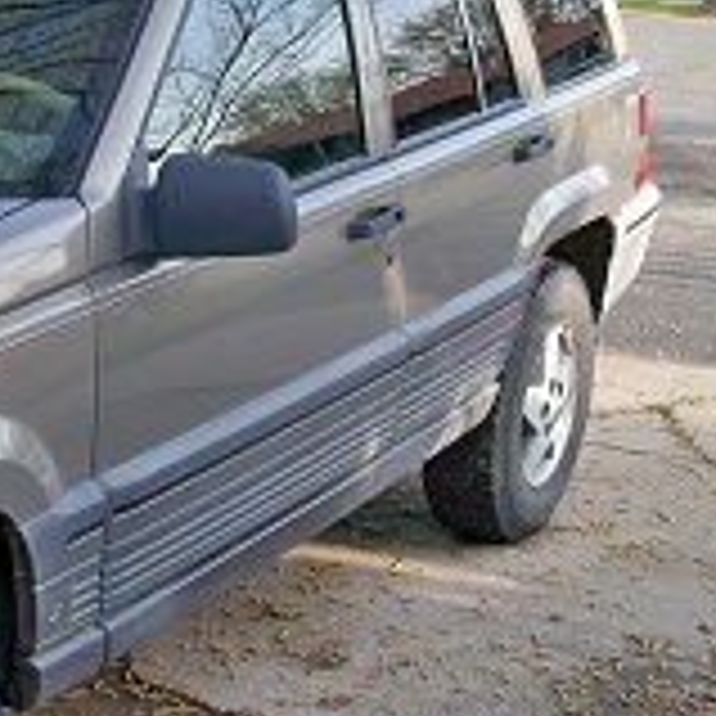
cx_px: -135
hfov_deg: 20.8
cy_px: 306
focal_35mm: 78
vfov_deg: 22.2
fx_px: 1825
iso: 80
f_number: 3.5
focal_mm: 6.2
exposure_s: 1/100
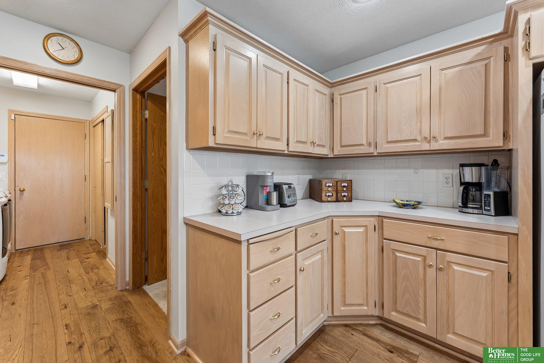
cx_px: 272
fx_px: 212
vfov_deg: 81.2
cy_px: 182
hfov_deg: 104.3
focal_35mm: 14
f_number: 6.3
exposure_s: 1/10
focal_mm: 14
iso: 500
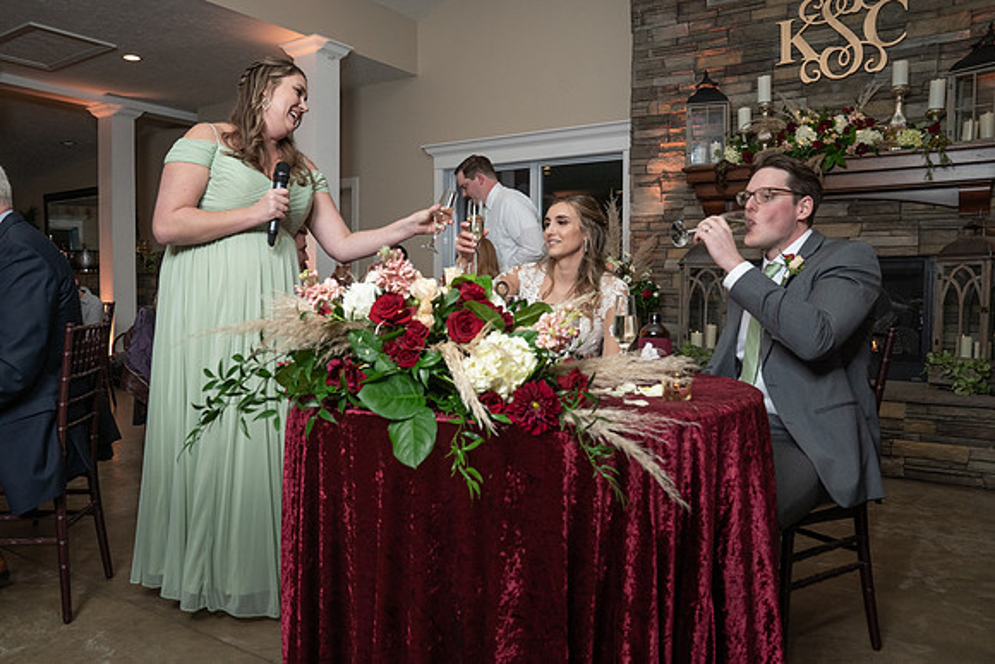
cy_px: 342
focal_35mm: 28
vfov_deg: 46.3
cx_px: 458
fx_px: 776
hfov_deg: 65.2
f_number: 5.6
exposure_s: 1/200
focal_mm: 26
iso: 2000
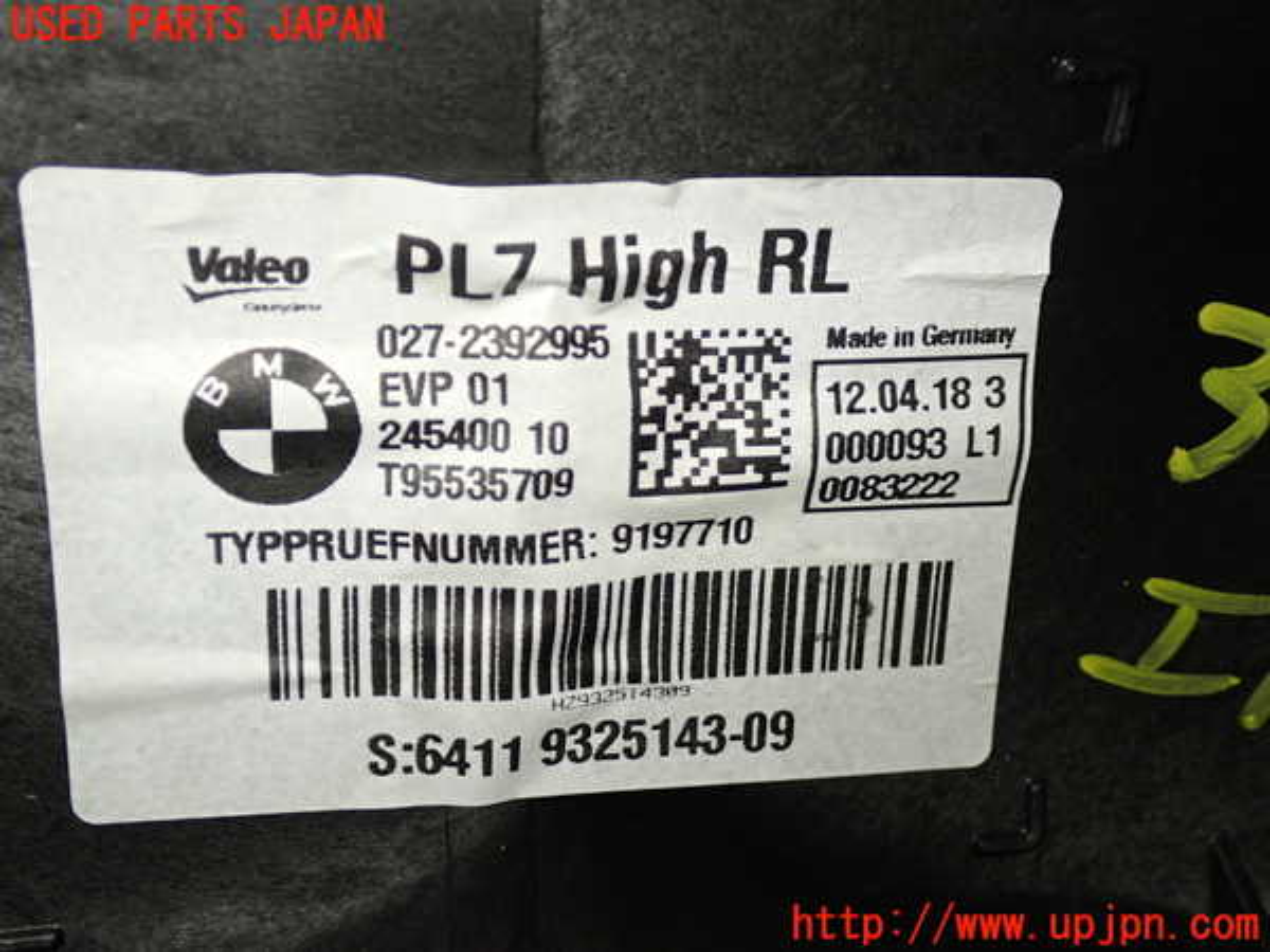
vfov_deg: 32.9
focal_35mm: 44
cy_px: 476
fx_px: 1614
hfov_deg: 42.9
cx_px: 635
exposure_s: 1/40
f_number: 2.9
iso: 320
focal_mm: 7.84
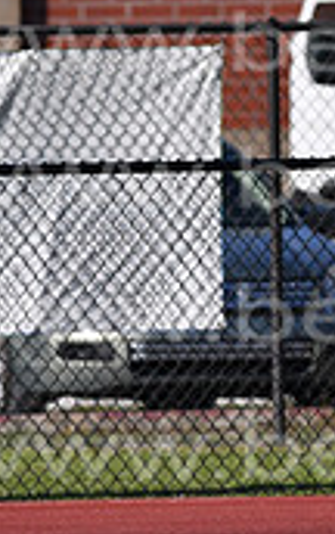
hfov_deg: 0.9
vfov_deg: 1.4
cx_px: 648
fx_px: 22494
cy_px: 253
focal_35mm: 1545
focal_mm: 300
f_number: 5.6
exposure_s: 1/3200
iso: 320
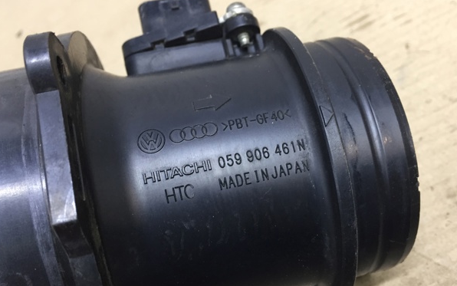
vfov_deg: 38.3
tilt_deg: -46.9
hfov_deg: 58.1
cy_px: 166
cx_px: 242
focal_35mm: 33
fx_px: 411
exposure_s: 1/33
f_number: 2.2
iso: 160
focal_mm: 4.15
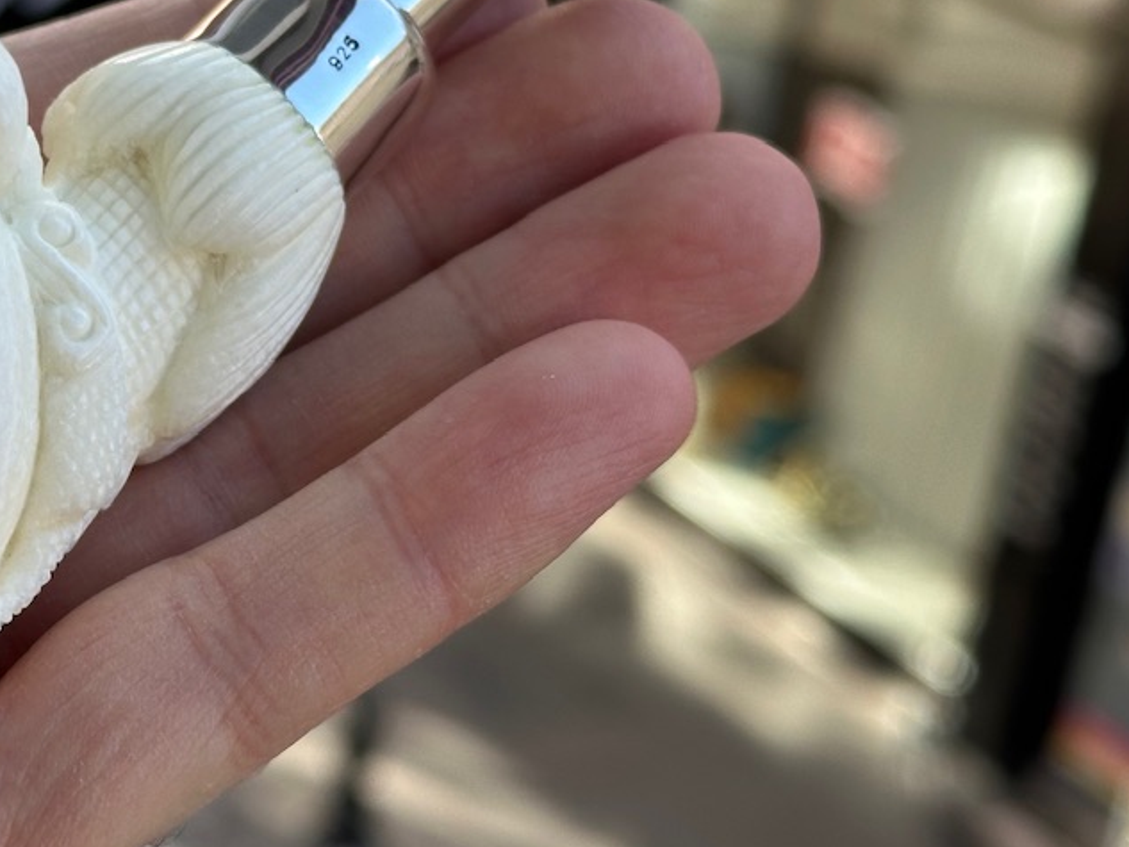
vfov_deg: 15.2
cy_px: 209
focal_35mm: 97
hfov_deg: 19.9
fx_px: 3164
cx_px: 155
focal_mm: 6.86
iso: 64
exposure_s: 1/527
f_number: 1.78
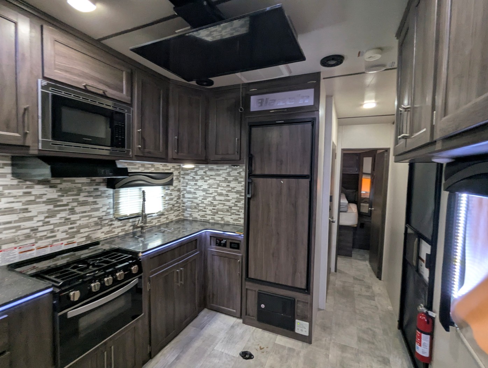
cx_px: 244
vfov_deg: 78.2
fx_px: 226
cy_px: 184
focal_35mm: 16
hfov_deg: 94.4
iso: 223
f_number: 2.2
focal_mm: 2.35
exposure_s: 1/37.7
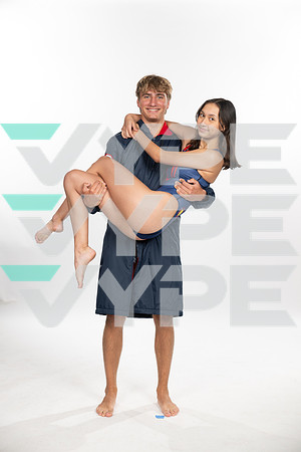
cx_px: 150
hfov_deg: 23.4
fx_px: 727
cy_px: 226
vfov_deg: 34.5
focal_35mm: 58
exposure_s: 1/250
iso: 200
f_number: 5.6
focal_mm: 58
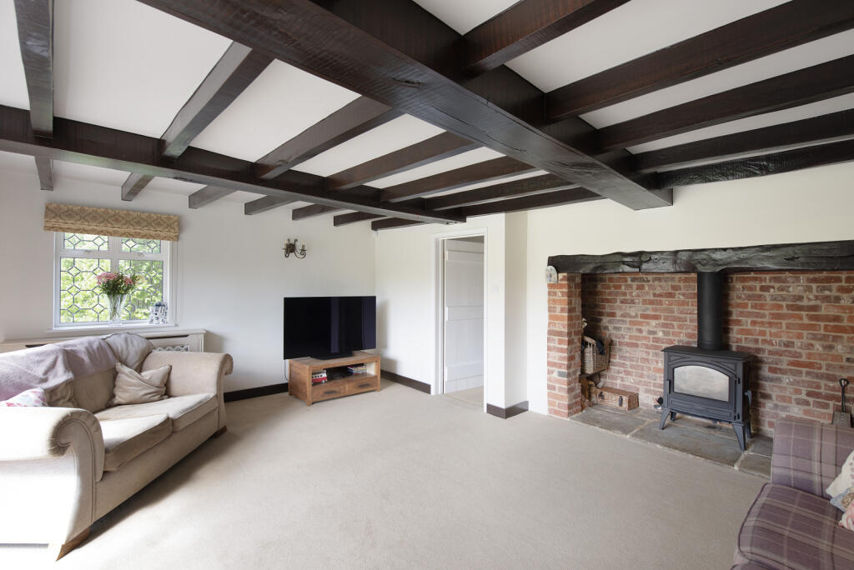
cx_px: 427
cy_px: 285
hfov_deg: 96.7
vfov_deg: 73.8
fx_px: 380
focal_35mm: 16
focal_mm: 16
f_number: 6.3
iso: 100
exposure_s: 1/6
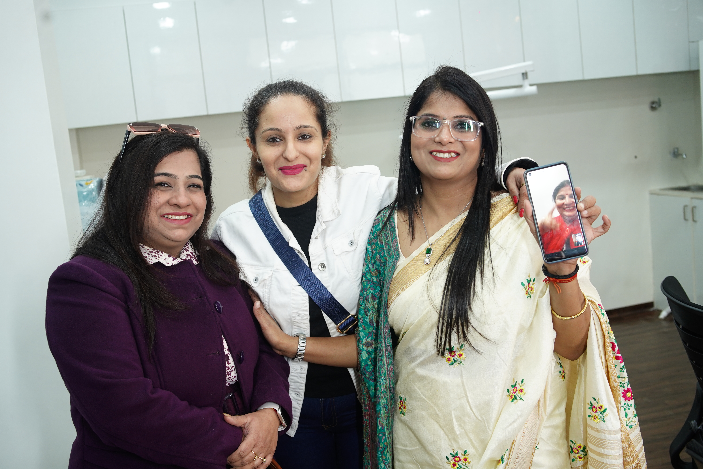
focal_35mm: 35
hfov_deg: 54.4
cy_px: 234
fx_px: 683
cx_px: 352
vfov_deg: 37.9
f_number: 5
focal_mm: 35
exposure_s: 1/100
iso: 800
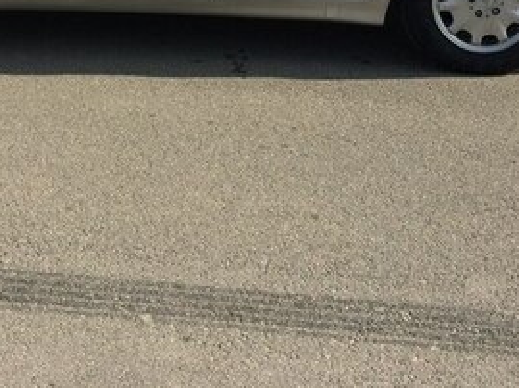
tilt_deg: -12.3
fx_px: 1064
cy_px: -76
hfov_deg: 27.3
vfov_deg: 19.5
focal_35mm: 71
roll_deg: -1.5
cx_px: 196
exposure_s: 1/2740
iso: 32
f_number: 2.2
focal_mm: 4.15
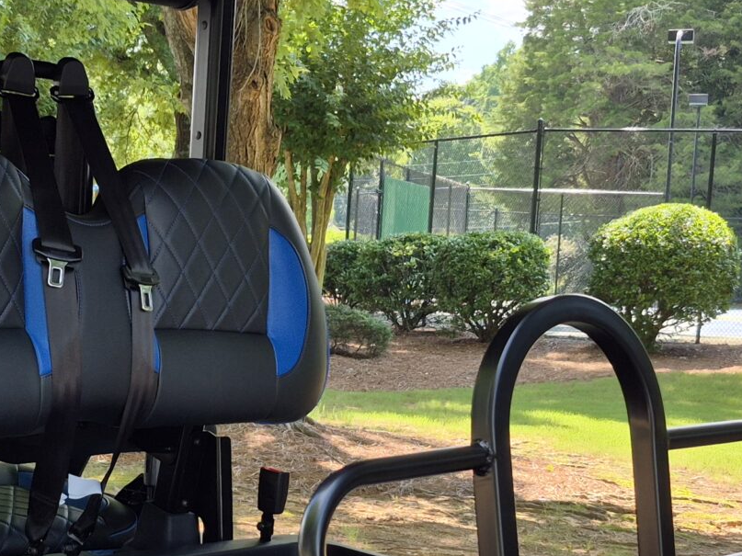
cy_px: 461
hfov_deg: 26.2
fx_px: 1565
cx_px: 156
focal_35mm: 73
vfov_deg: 19.9
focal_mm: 5.4
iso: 25
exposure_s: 1/346
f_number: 1.8
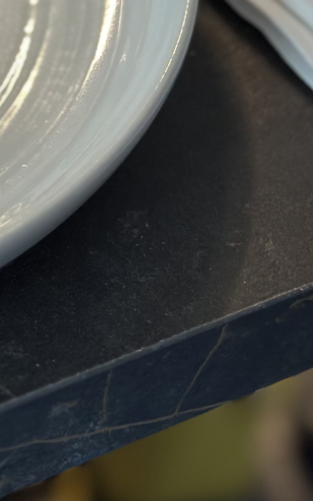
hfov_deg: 8.2
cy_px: -231
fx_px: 2116
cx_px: -251
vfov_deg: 12.9
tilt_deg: -32.2
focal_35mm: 155
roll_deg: +0.3
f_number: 1.78
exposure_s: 1/50
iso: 125
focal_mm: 6.86
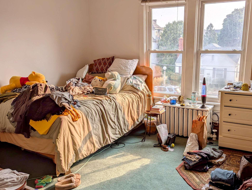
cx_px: 152
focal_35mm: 35
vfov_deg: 40.6
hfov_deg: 52.2
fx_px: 255
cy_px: 115
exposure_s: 1/587
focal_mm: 6.81
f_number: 1.85
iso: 41
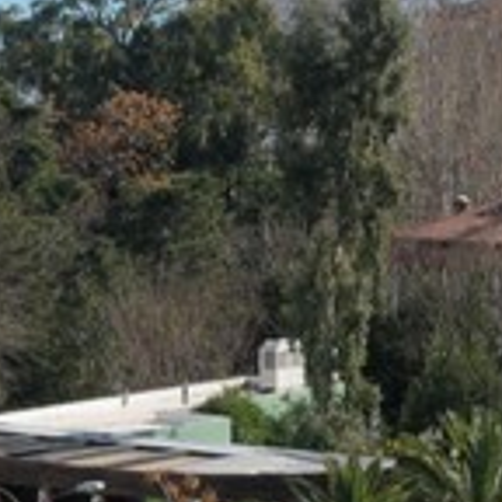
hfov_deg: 4.6
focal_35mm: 383
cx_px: 586
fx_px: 6284
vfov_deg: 4.6
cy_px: 322
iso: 400
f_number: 10
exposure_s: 1/400
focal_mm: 36
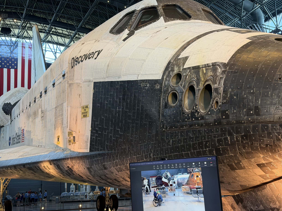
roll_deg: +2.2
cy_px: 108
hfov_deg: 38.2
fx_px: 407
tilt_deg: +10.6
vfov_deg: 29.1
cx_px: 142
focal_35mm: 50
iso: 100
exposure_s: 1/60
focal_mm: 6.76
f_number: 1.78
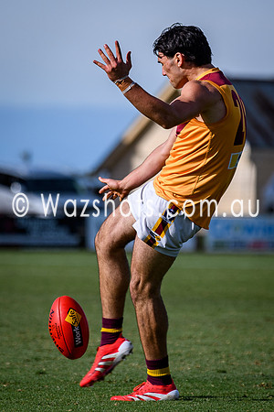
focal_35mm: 502
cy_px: 135
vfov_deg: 4.1
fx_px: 5731
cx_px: 174
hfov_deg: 2.7
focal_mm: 165
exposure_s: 1/3200
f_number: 2.8
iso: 100
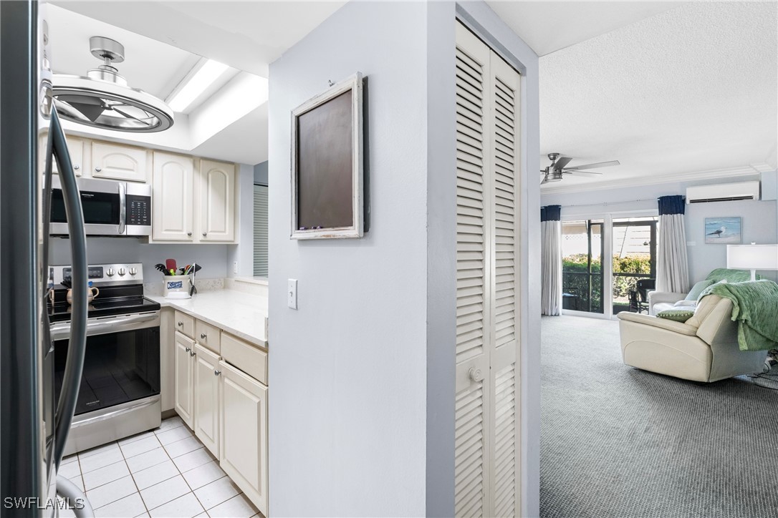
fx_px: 357
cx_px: 389
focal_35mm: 16
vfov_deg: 72.1
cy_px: 259
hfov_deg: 95.0
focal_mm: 16.5
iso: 1000
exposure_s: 1/40
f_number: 8
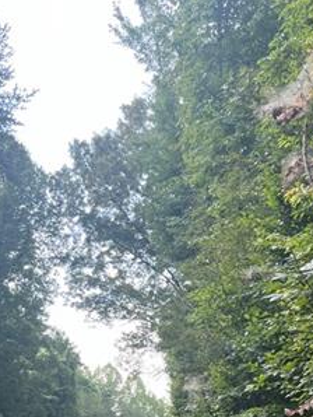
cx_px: 108
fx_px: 807
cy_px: 532
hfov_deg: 21.9
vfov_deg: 25.3
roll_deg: +0.3
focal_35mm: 67
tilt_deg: +3.4
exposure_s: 1/277
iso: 40
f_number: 1.6
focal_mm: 5.1
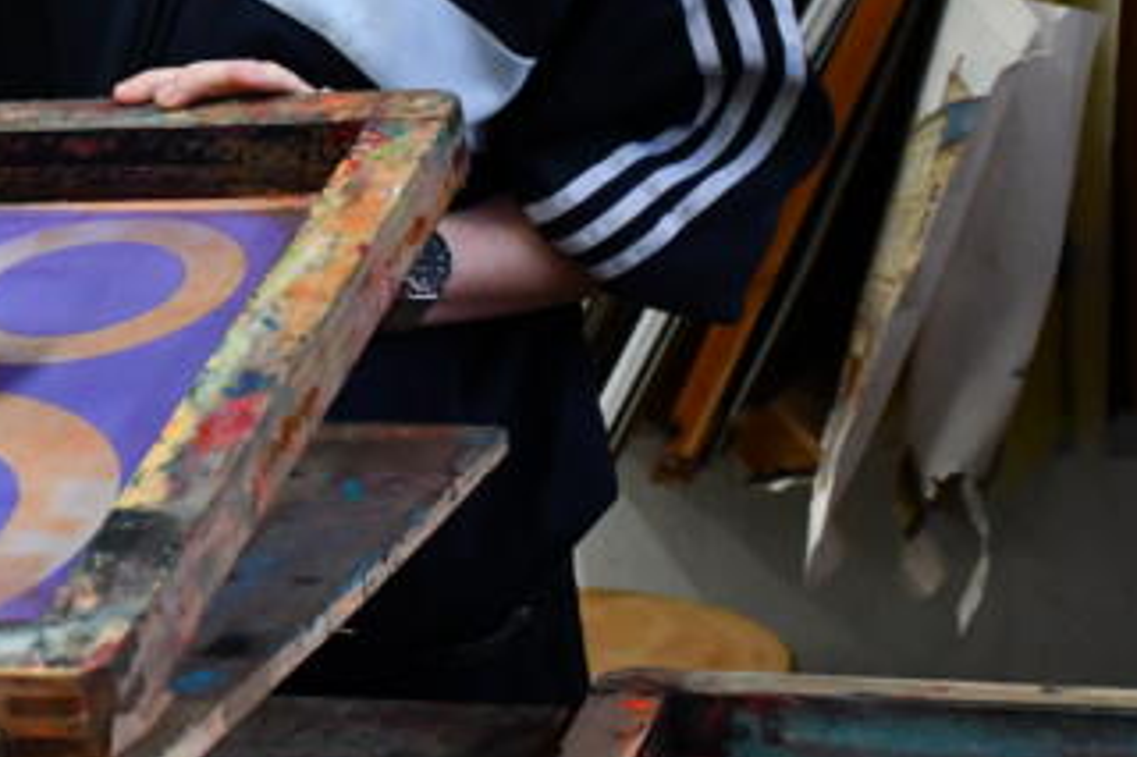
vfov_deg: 10.0
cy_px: 131
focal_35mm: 137
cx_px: 39
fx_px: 4324
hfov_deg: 14.8
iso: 2800
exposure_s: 1/125
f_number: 4.2
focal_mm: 38
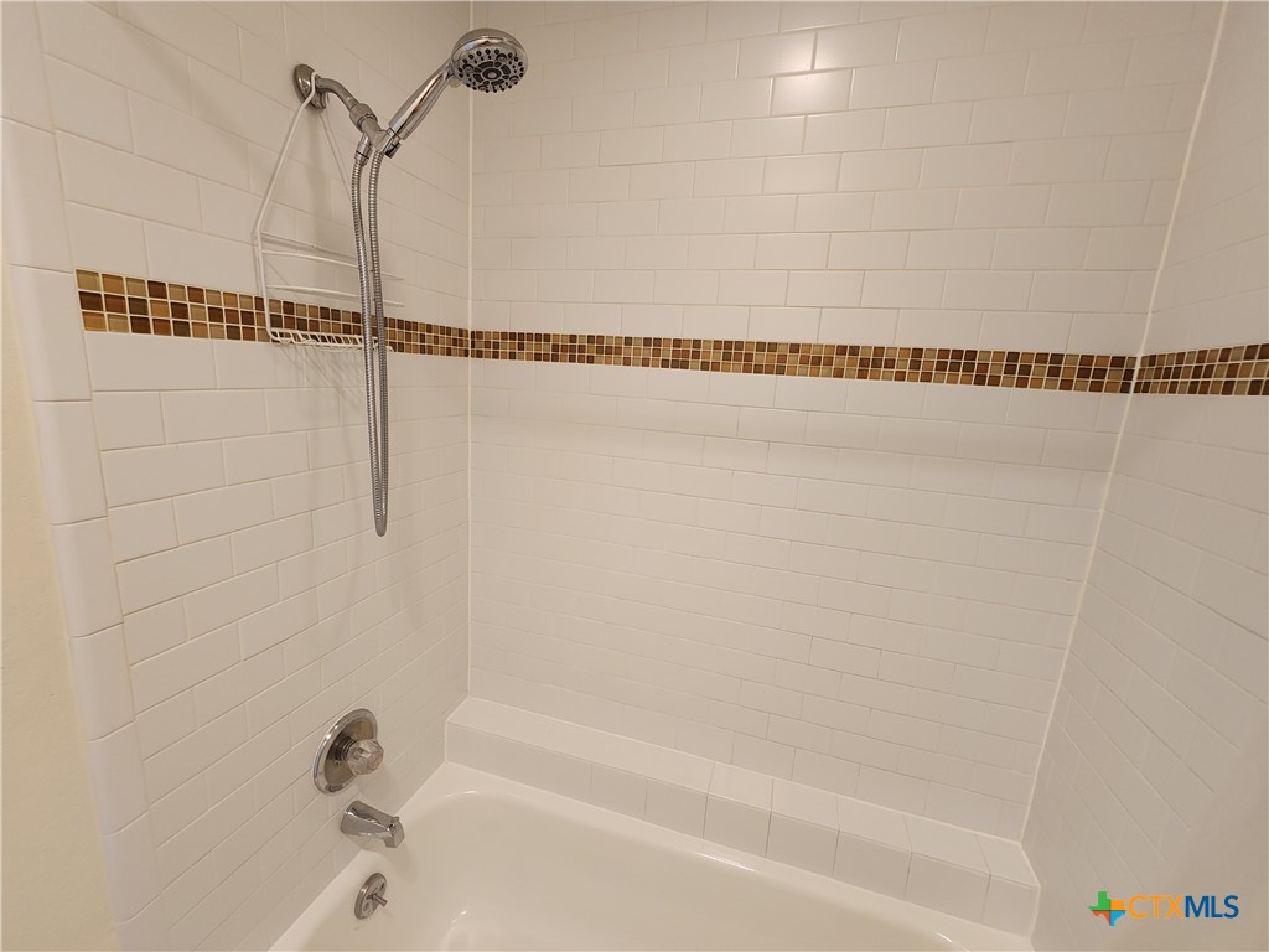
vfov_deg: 89.9
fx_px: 477
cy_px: 476
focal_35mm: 13
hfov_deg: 106.2
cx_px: 634
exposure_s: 1/60
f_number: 2.2
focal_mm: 2.2
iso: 320
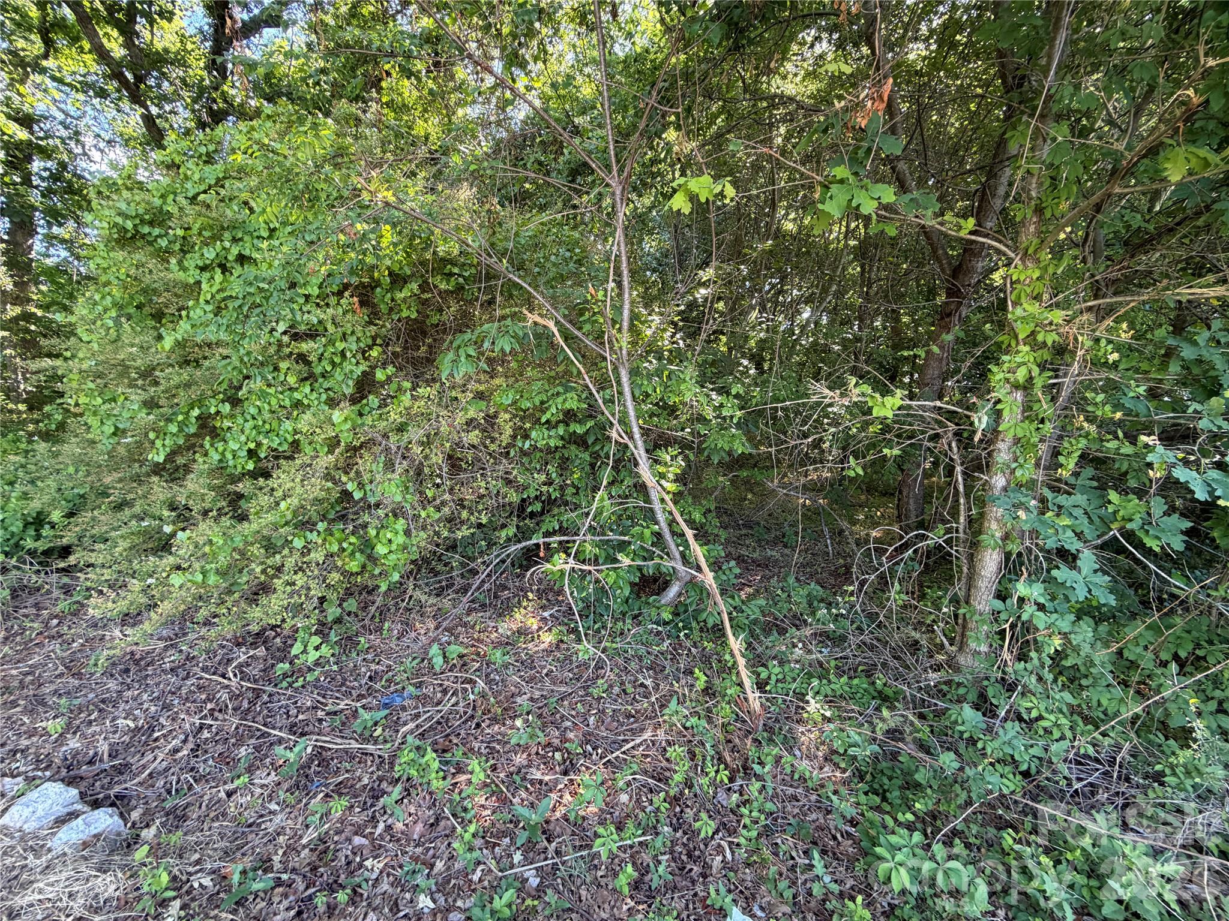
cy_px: 460
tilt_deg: -7.0
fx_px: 497
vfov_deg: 85.7
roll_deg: -0.9
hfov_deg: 102.1
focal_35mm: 14
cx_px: 614
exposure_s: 1/121
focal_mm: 2.22
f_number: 2.2
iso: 160
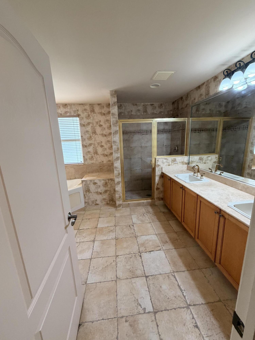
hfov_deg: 85.7
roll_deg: +1.9
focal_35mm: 14
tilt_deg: -12.8
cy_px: 170
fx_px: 138
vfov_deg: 102.1
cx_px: 128
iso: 250
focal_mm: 2.22
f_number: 2.2
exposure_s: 1/120
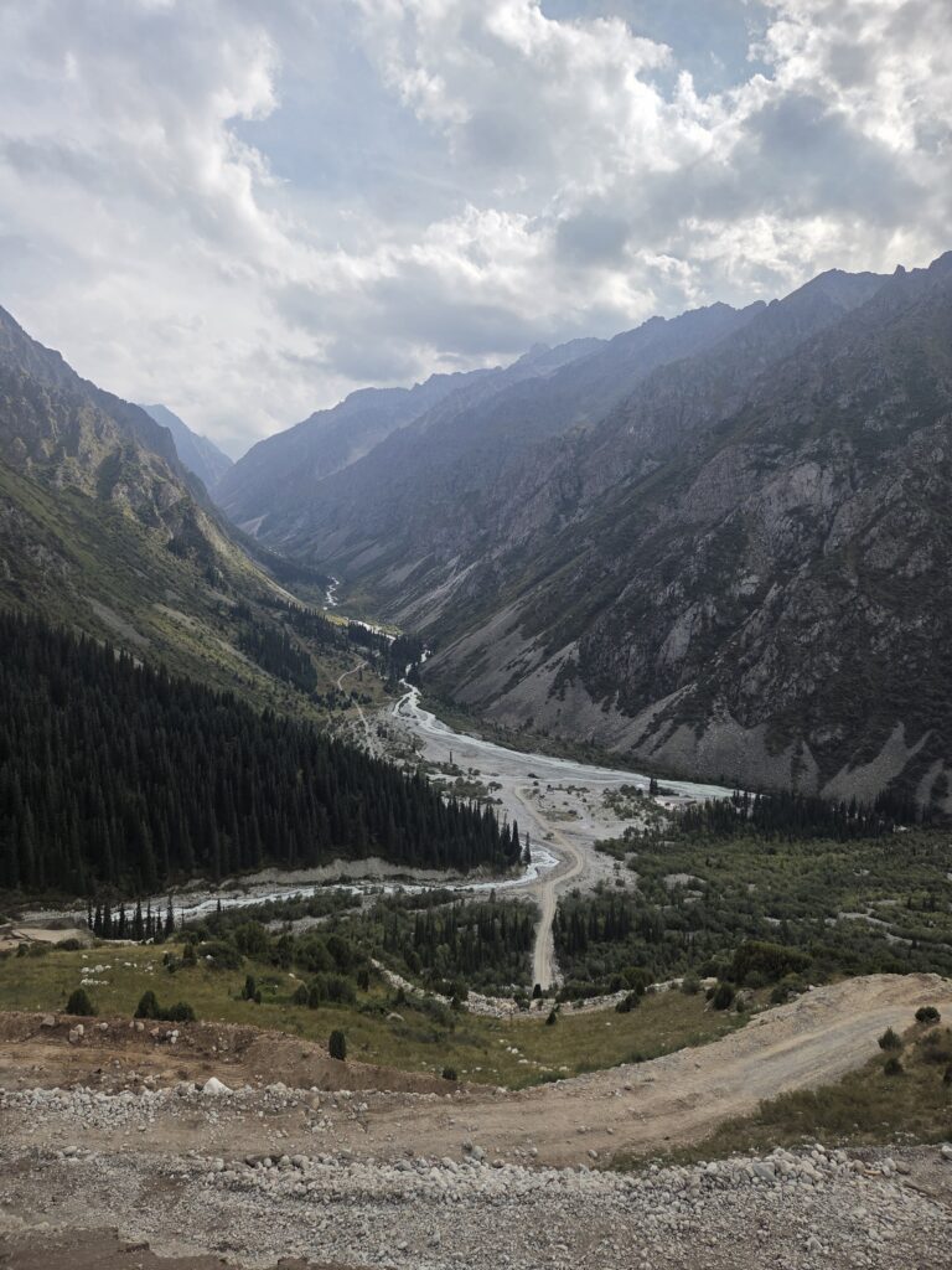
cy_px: 635
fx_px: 843
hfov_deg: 58.9
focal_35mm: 23
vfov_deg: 73.9
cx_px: 476
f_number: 1.8
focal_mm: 5.4
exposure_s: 1/6217
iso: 80
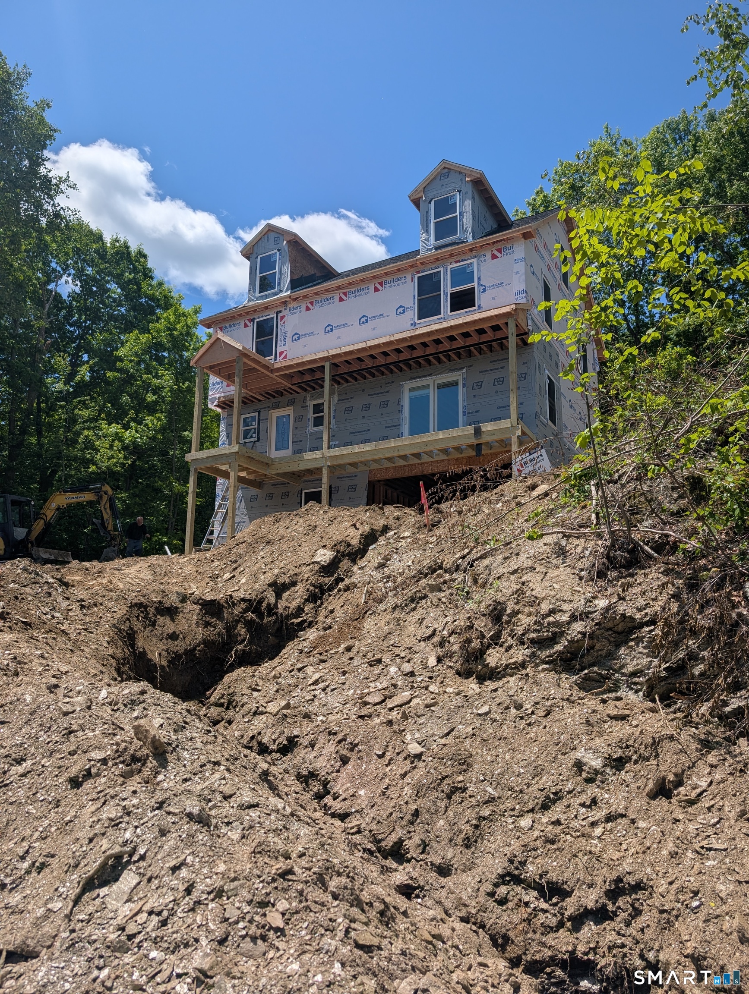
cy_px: 497
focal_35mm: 24
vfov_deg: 71.5
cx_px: 374
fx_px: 691
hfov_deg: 56.9
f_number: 1.68
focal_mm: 6.9
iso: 22
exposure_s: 1/1961
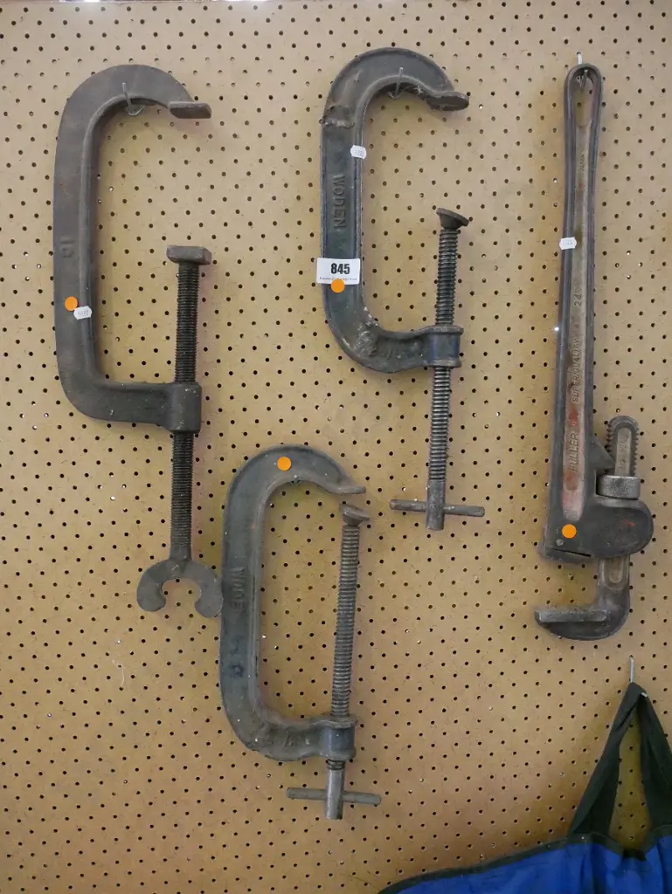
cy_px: 447
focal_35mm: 34
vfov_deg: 53.9
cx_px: 336
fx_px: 879
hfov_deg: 41.8
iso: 6400
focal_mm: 17
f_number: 5.6
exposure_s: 1/60
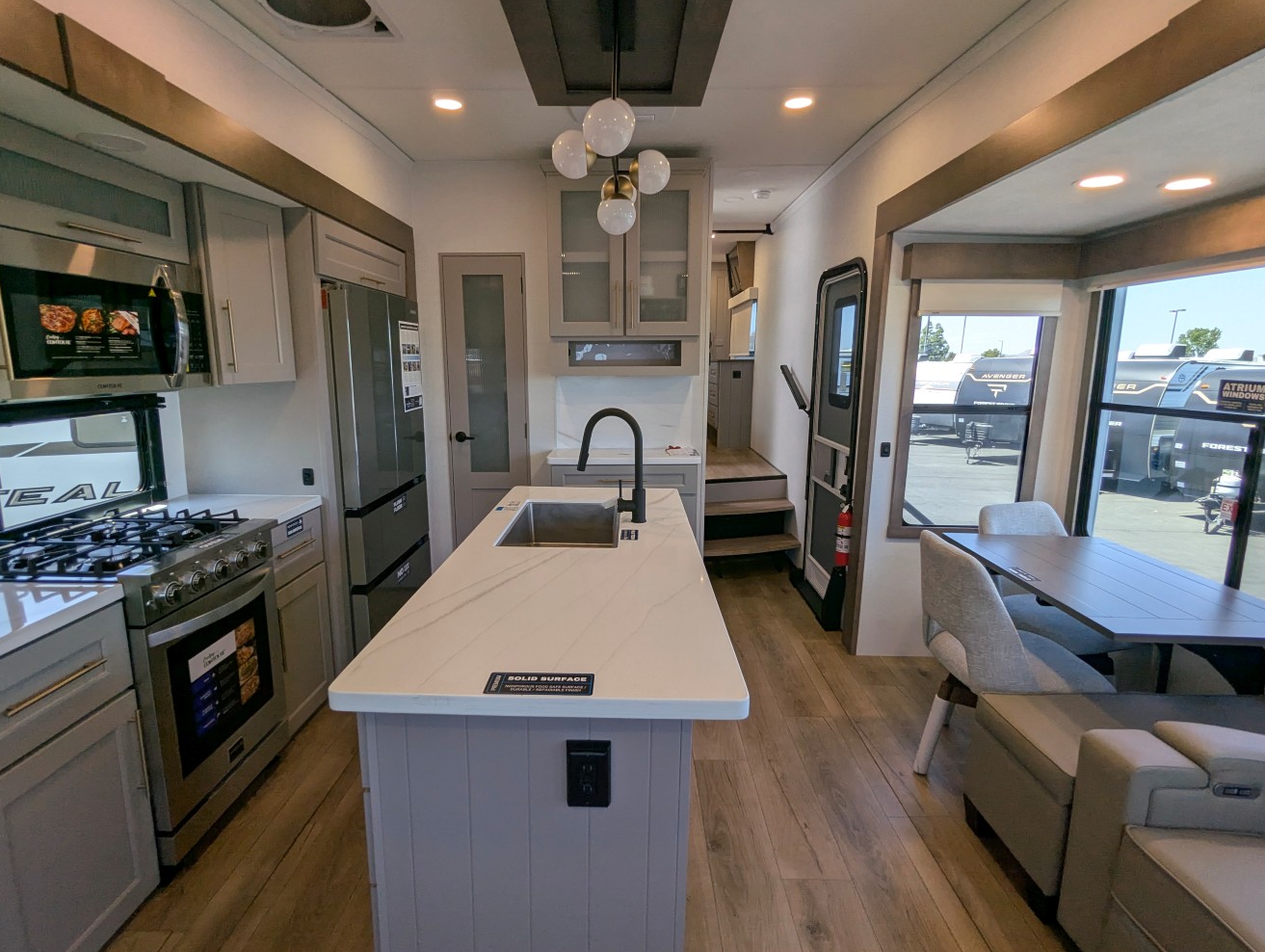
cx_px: 618
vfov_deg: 74.8
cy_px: 477
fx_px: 622
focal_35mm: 17
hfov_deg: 90.9
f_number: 2.2
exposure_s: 1/173
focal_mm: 2.35
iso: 74
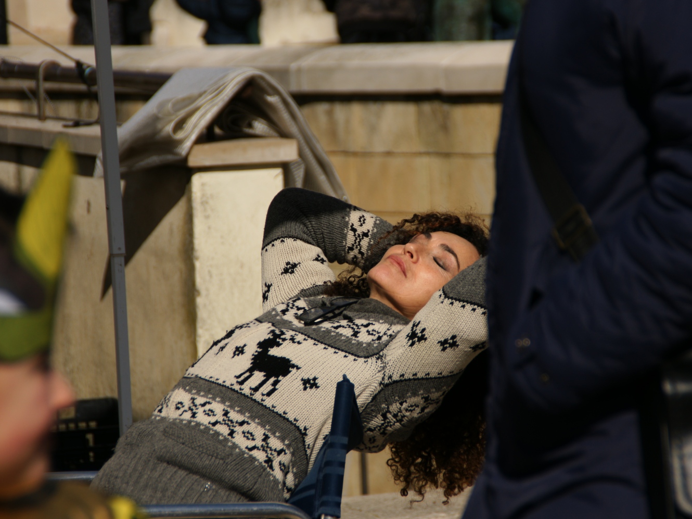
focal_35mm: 244
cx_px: 386
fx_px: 4877
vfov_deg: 6.1
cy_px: 259
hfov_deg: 8.1
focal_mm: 150
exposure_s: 1/1250
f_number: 7.1
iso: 100
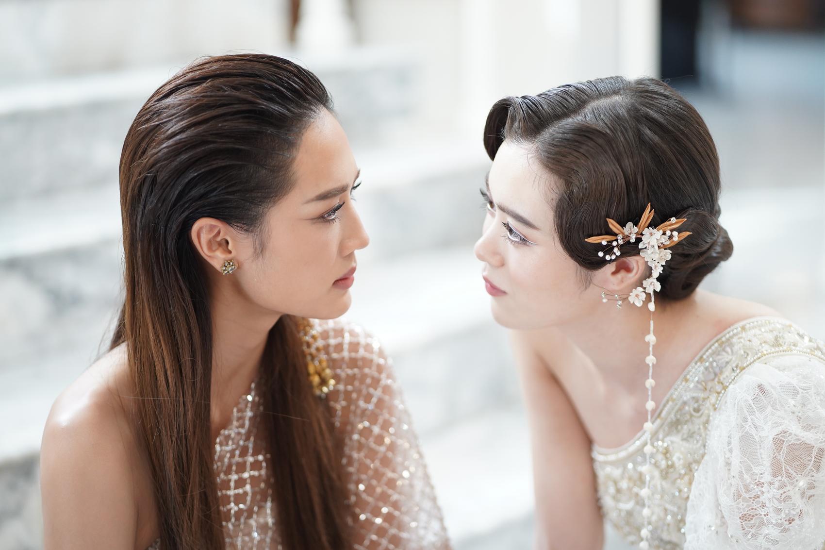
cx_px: 412
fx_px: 1948
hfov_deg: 23.9
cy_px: 275
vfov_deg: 16.1
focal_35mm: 85
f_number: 1.8
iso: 1250
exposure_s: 1/200
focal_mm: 85
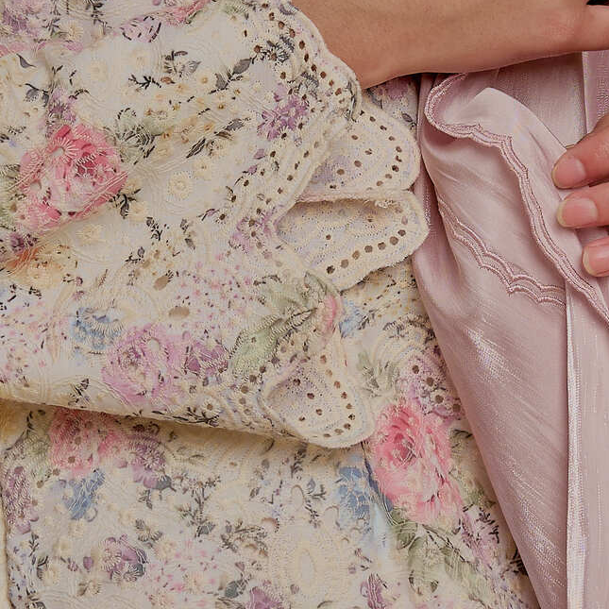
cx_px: 305
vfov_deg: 6.9
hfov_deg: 6.9
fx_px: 5056
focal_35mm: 254
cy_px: 171
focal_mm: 48
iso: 125
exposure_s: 1/125
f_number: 8
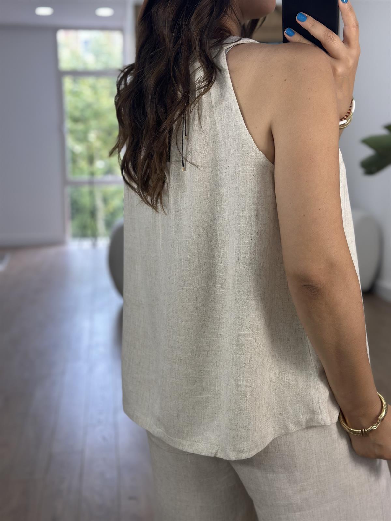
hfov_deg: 30.3
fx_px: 723
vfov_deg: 39.7
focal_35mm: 48
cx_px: 196
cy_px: 260
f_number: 1.78
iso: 80
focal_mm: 6.86
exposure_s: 1/237
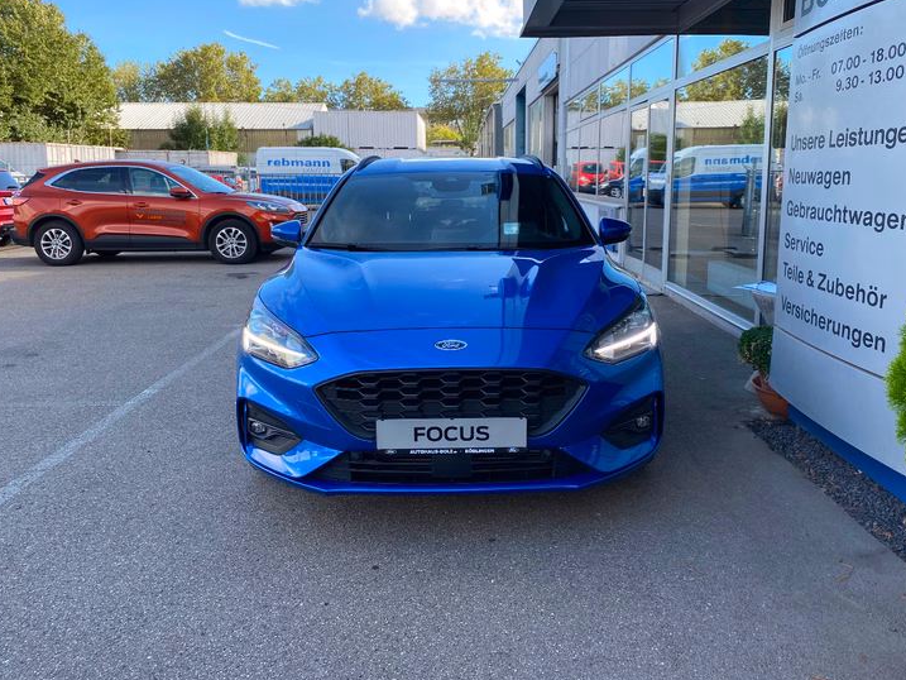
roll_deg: -0.1
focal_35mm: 29
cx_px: 469
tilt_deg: -7.3
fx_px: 759
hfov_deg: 61.6
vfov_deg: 48.2
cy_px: 305
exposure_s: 1/487
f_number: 1.8
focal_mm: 4.25
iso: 32
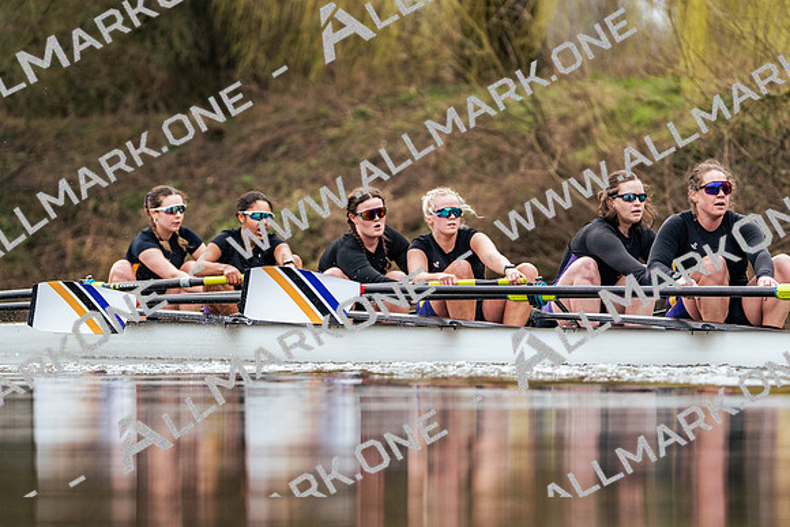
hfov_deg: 5.6
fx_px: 8011
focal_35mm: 365
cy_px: 264
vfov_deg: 3.8
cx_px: 395
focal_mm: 365
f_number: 6.3
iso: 2000
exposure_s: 1/2000
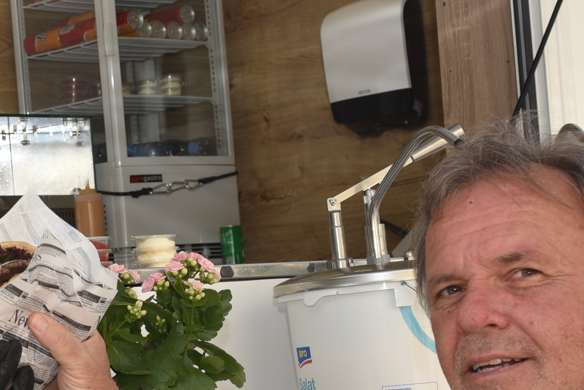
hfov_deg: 18.0
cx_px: -106
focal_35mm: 108
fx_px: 1752
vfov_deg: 12.7
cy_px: 241
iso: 100
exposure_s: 1/160
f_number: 6.3
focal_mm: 32
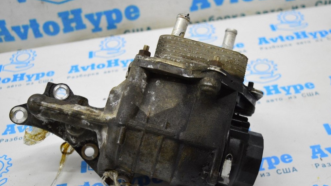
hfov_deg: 38.5
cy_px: 95
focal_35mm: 54
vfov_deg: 22.2
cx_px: 165
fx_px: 474
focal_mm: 34
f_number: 4.5
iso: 3200
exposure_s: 1/320
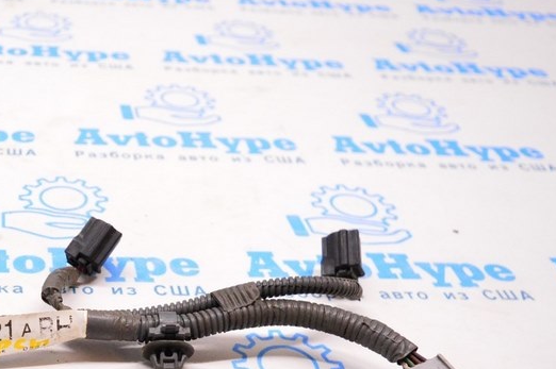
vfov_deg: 24.6
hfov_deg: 35.0
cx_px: 38
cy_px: 342
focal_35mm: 53
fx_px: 818
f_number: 3.5
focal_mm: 18
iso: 3200
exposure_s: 1/320
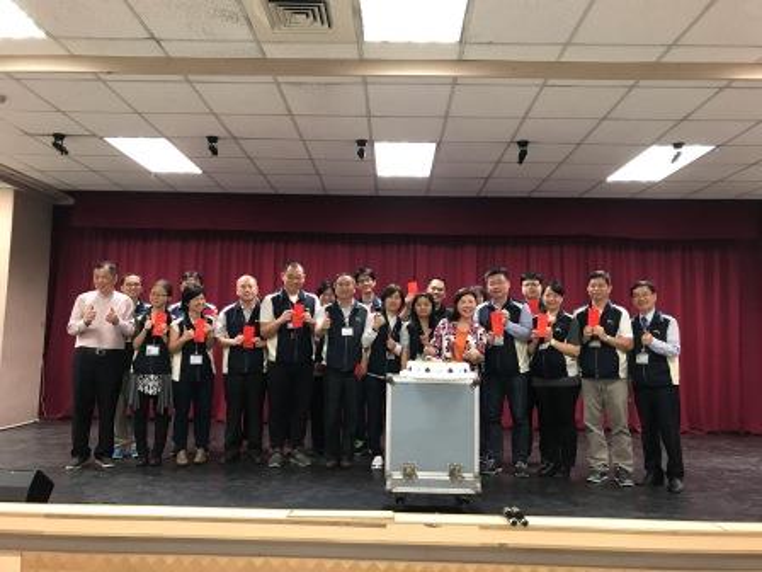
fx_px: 616
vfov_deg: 49.7
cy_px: 286
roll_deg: -1.2
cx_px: 381
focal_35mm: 28
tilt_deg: +5.6
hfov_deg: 63.4
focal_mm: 3.99
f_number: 1.8
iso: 50
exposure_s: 1/15
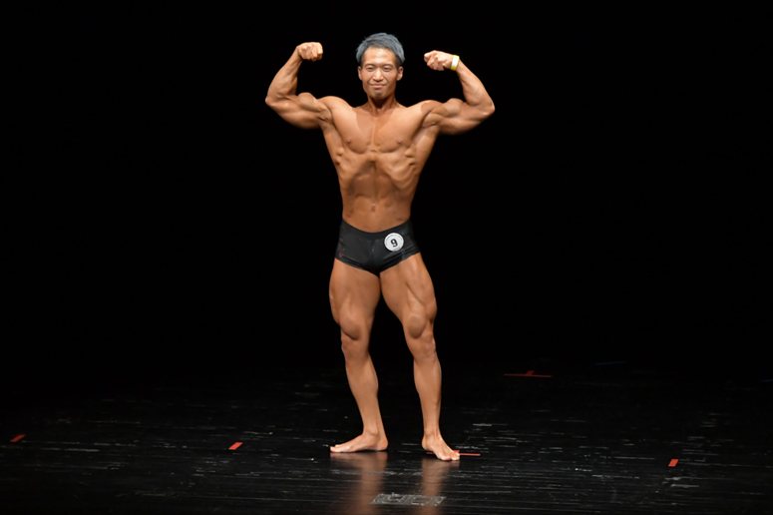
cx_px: 386
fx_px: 5795
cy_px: 258
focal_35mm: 270
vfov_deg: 5.1
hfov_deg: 7.6
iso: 3200
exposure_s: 1/400
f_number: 5.6
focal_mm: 180
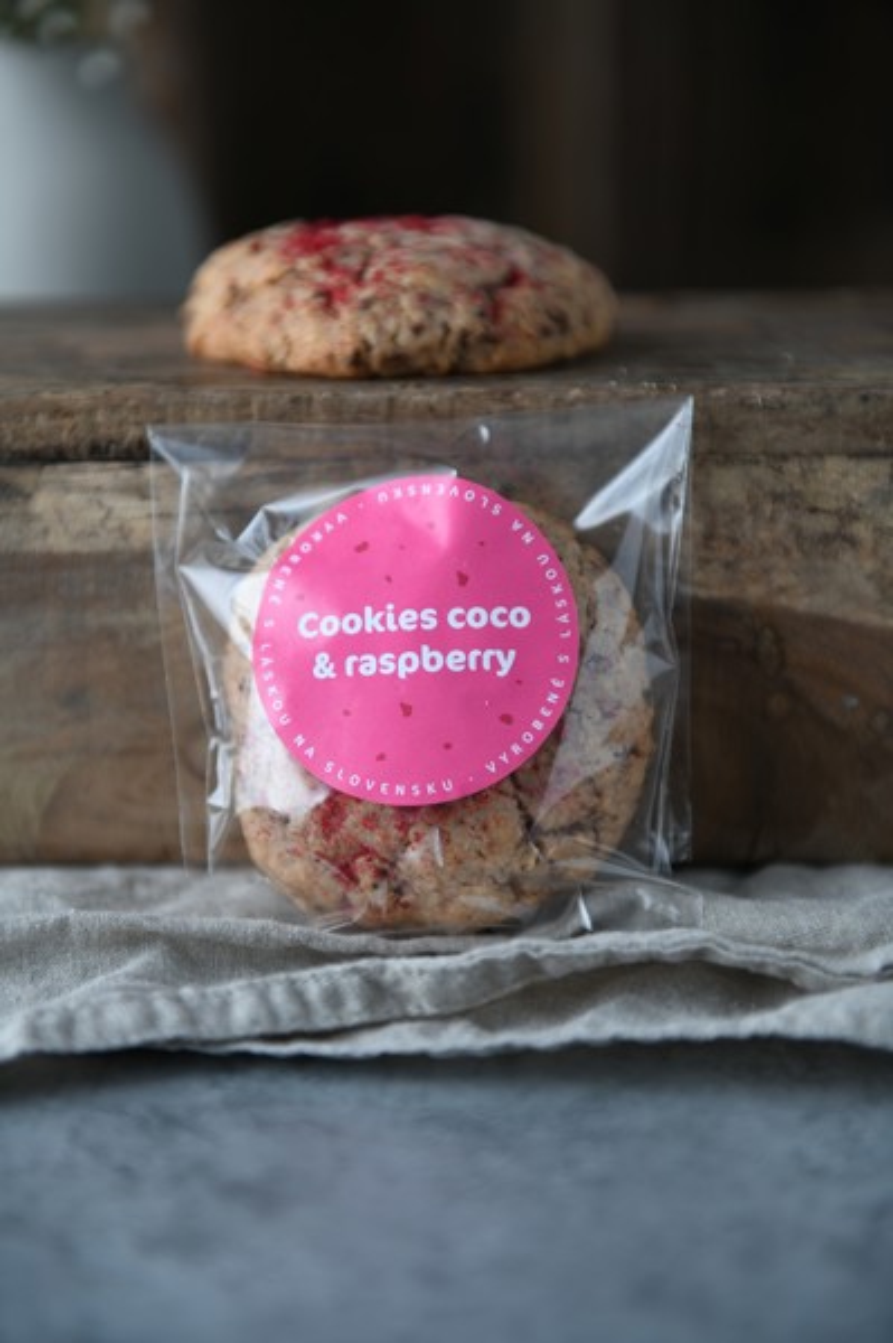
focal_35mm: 70
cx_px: 446
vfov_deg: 28.9
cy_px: 672
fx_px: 2609
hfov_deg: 19.4
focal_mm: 70
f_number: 2.8
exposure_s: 1/100
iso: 100
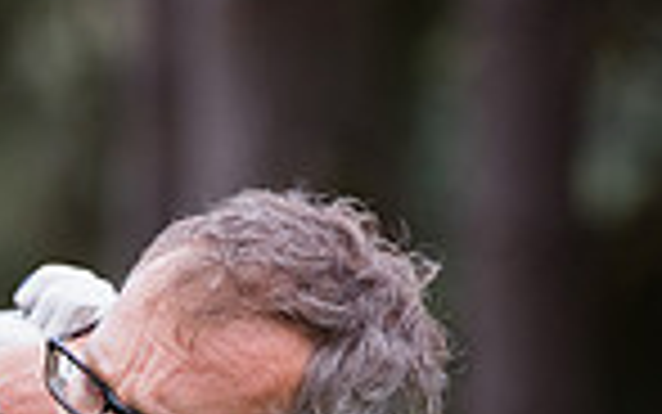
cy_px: 776
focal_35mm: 805
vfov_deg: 1.6
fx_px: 14529
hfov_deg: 2.6
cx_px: 59
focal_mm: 200
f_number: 4
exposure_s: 1/1000
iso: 800
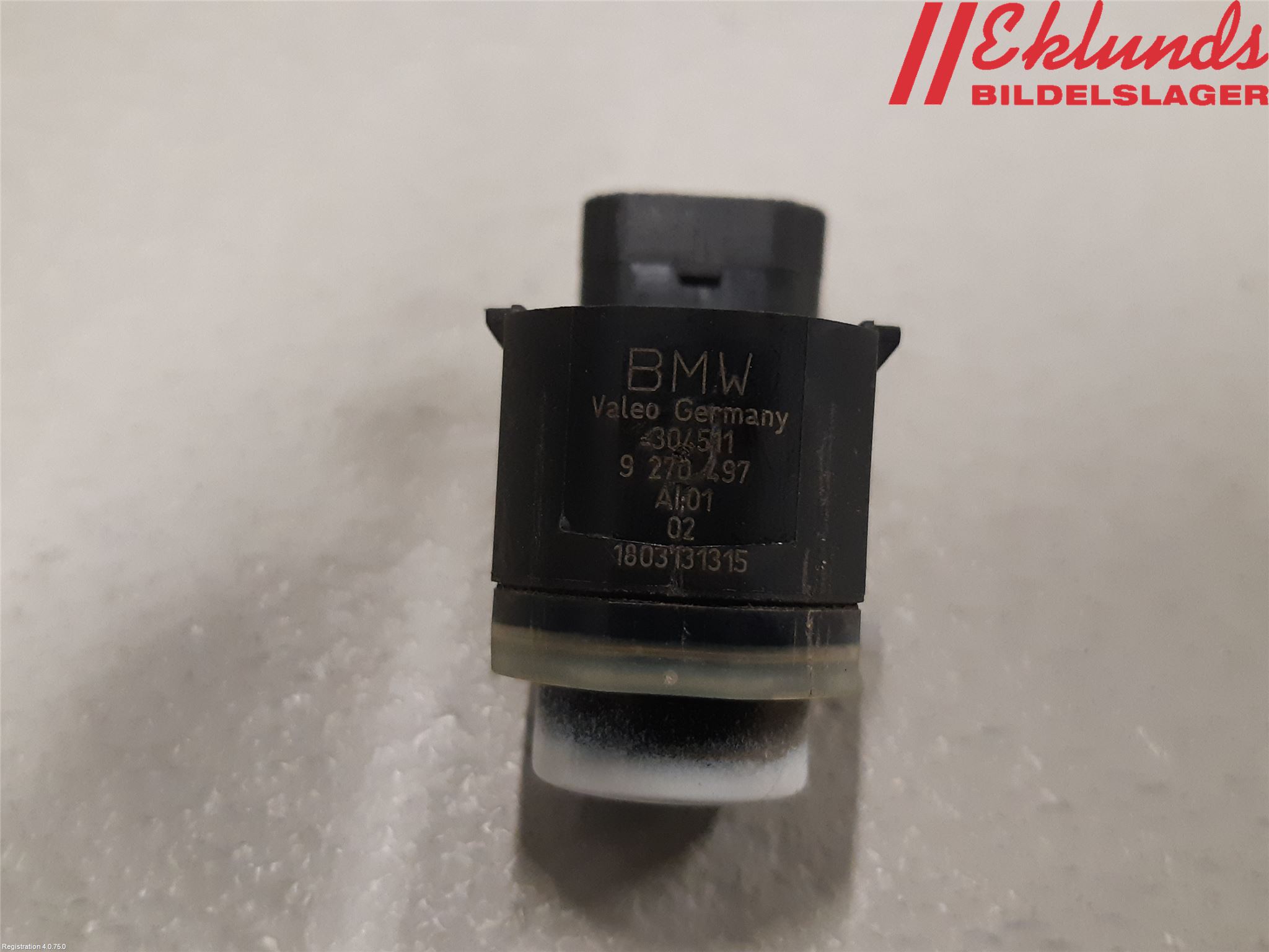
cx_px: 634
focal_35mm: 26
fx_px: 953
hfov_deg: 67.3
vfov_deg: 53.1
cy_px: 476
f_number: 1.7
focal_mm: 3.93
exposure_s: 1/50
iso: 250
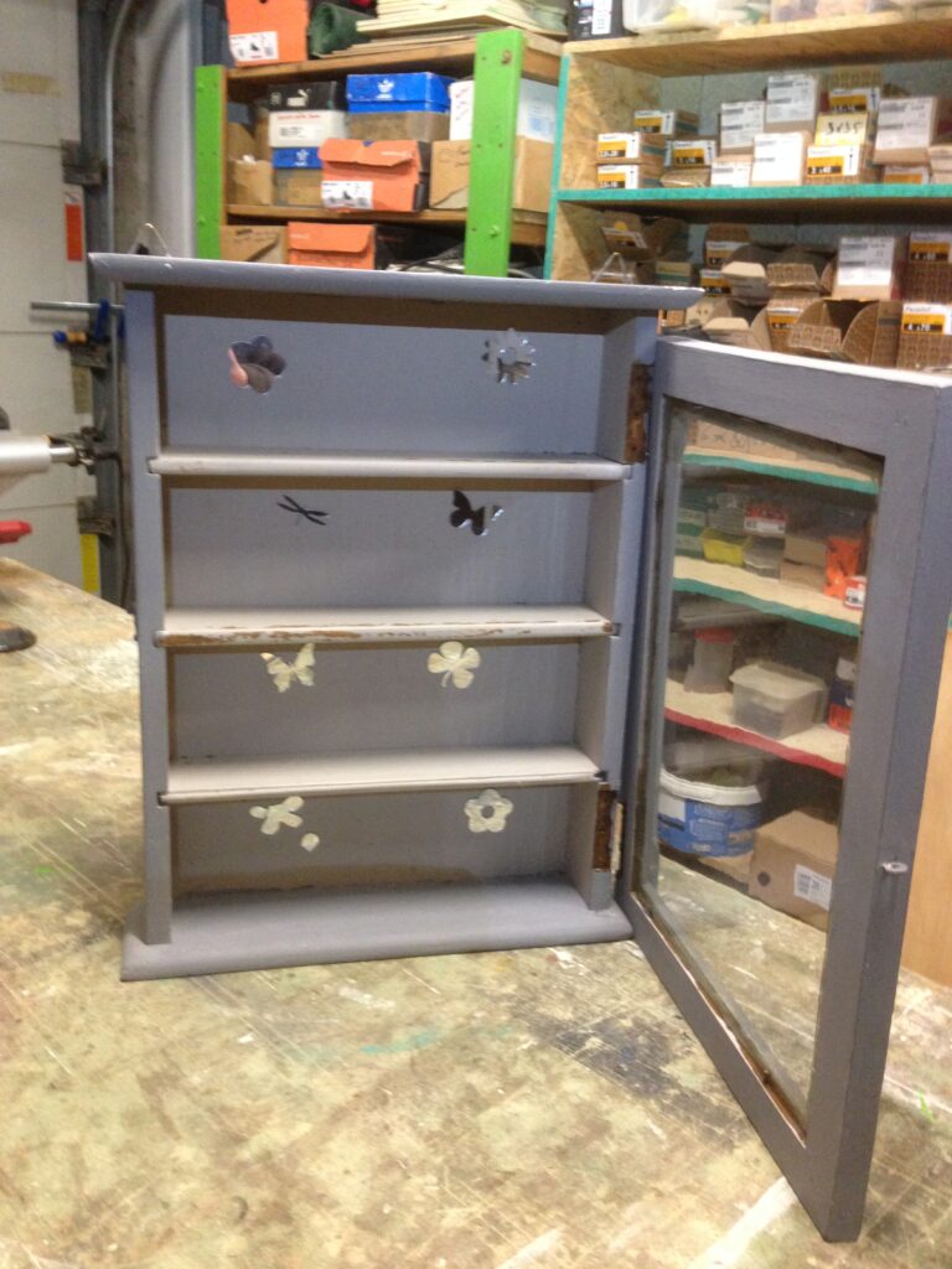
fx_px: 1210
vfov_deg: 55.4
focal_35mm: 33
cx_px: 476
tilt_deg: -17.0
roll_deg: -3.8
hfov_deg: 42.9
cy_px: 634
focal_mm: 4.12
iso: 250
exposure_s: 1/20
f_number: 2.4
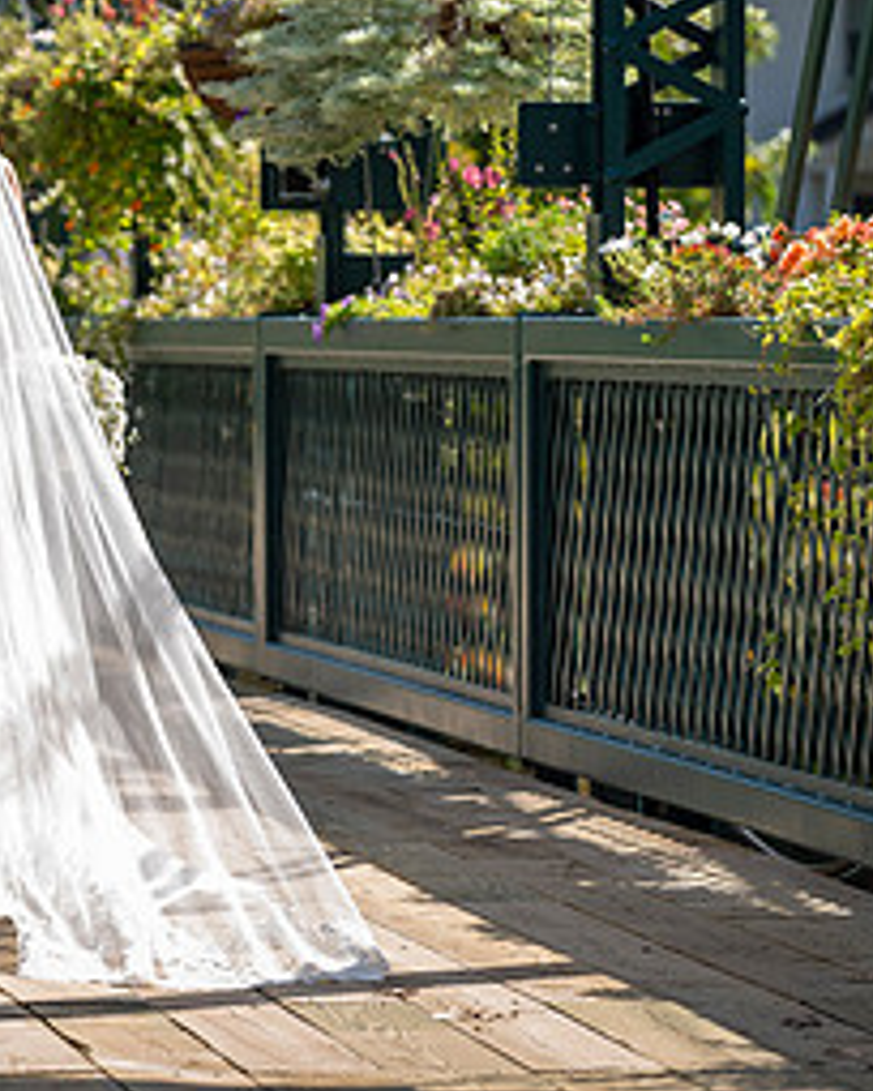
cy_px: 334
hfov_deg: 5.8
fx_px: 8526
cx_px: -103
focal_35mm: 264
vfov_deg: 7.3
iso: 50
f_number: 4
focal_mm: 122
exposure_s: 1/320
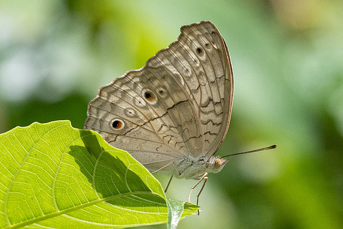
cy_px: 137
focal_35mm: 744
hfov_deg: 2.8
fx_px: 7087
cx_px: 199
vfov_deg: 1.9
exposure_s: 1/3200
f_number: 6.3
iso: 800
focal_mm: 150
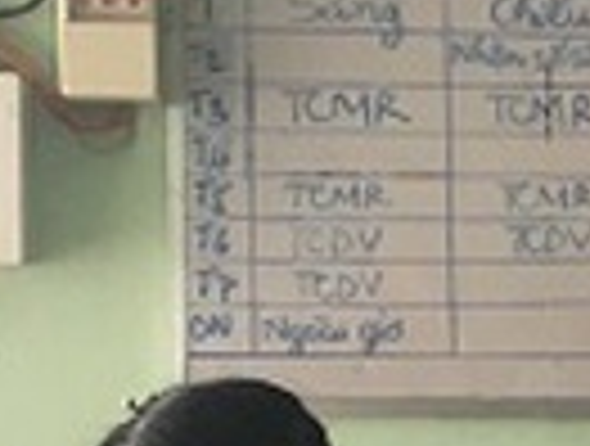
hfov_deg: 11.8
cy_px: 599
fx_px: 2752
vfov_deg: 9.1
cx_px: 847
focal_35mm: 161
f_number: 2.2
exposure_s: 1/33
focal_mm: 4.15
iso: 100
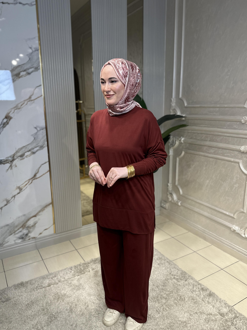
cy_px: 166
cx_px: 131
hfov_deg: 53.0
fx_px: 247
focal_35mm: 26
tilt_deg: -12.8
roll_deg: +0.1
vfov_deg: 67.3
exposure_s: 1/412
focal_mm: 6.86
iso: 80
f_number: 1.78
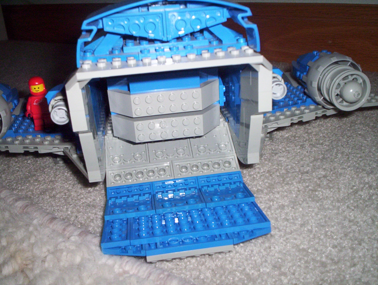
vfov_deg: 37.9
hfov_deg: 48.9
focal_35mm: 38
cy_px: 142
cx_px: 189
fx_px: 416
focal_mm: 4.99
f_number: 4.5
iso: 140
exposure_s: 1/60
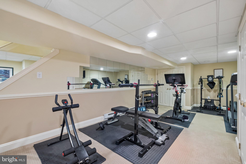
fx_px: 102
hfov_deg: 100.4
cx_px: 123
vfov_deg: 77.3
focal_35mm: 15
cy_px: 82
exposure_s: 1
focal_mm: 10
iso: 250
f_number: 8
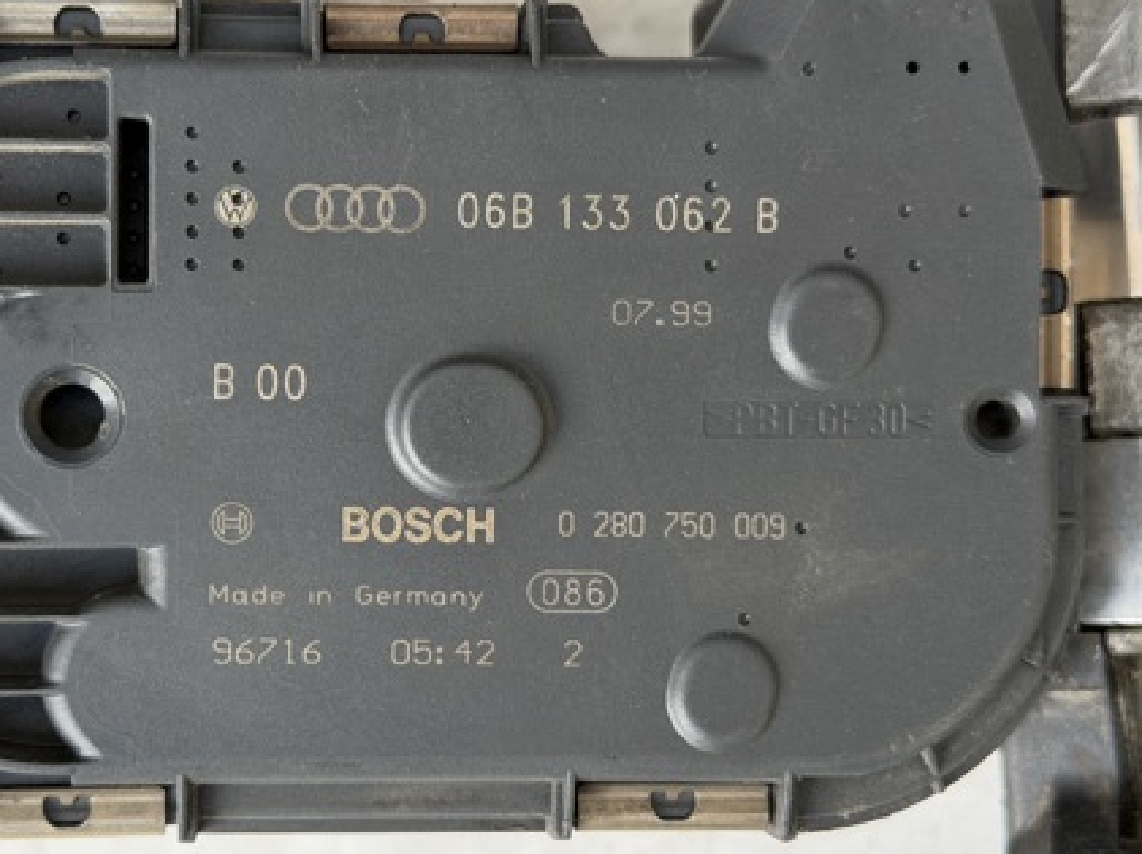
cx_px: 385
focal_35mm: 73
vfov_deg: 20.1
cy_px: 405
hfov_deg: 26.6
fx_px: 2406
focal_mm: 6.76
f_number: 1.78
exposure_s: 1/173
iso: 64
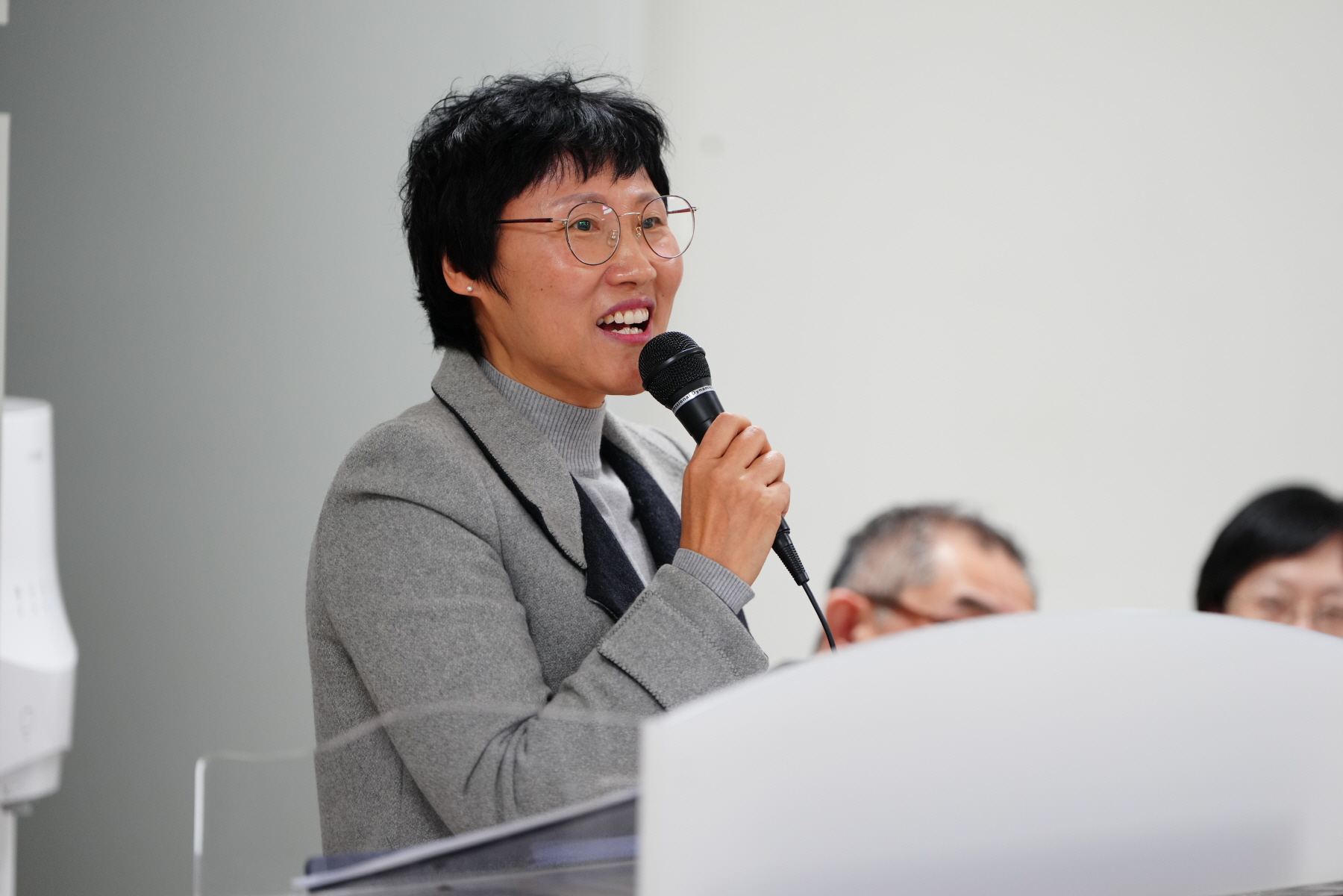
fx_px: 6118
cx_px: 672
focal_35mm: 164
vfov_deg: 8.4
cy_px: 448
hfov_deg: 12.5
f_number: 2.8
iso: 800
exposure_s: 1/160
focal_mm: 164
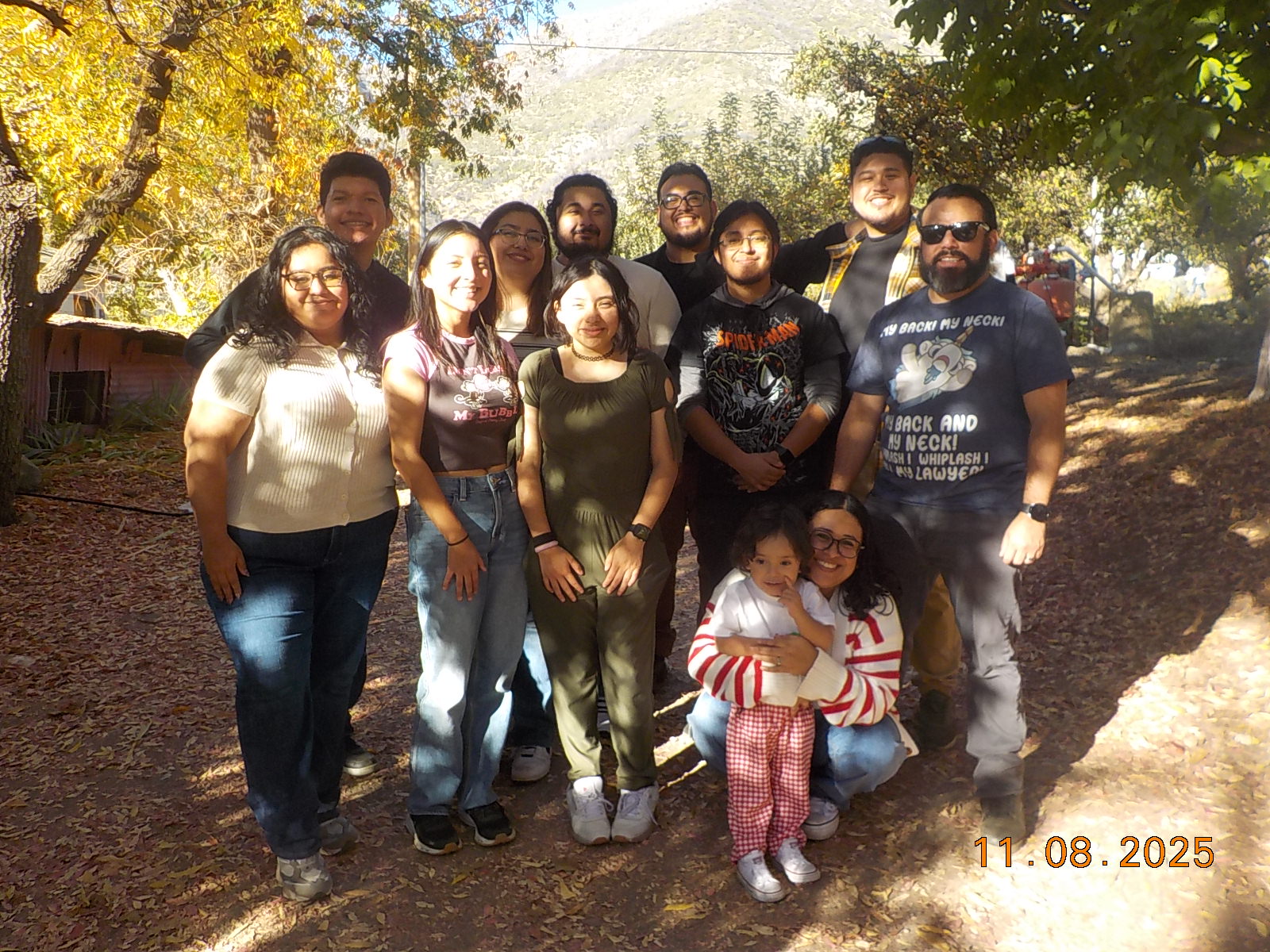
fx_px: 1101
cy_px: 476
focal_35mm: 30
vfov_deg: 46.8
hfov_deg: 60.0
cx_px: 635
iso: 125
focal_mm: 4.1
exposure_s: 1/200
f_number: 3.3
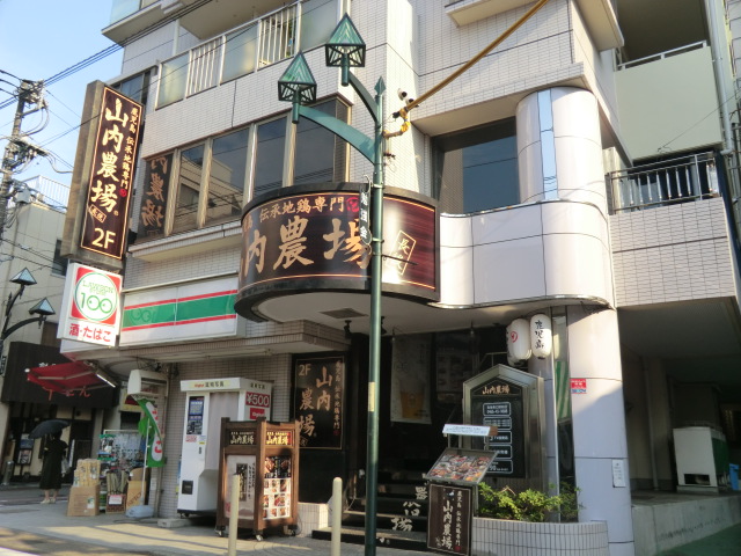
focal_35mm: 29
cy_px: 278
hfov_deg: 61.7
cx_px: 370
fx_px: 621
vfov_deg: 48.2
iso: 80
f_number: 3.5
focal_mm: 5.2
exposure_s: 1/400
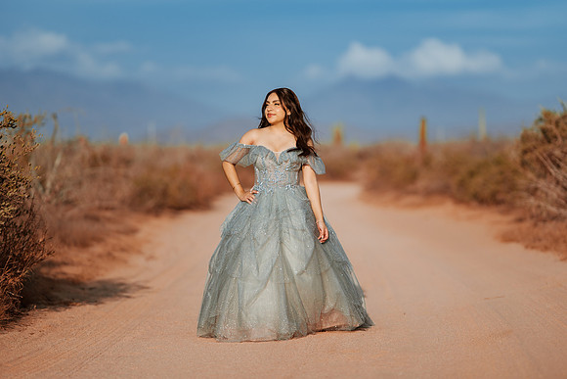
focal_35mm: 135
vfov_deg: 10.2
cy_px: 190
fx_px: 2127
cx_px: 284
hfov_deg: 15.2
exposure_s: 1/8000
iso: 100
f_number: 1.8
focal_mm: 135
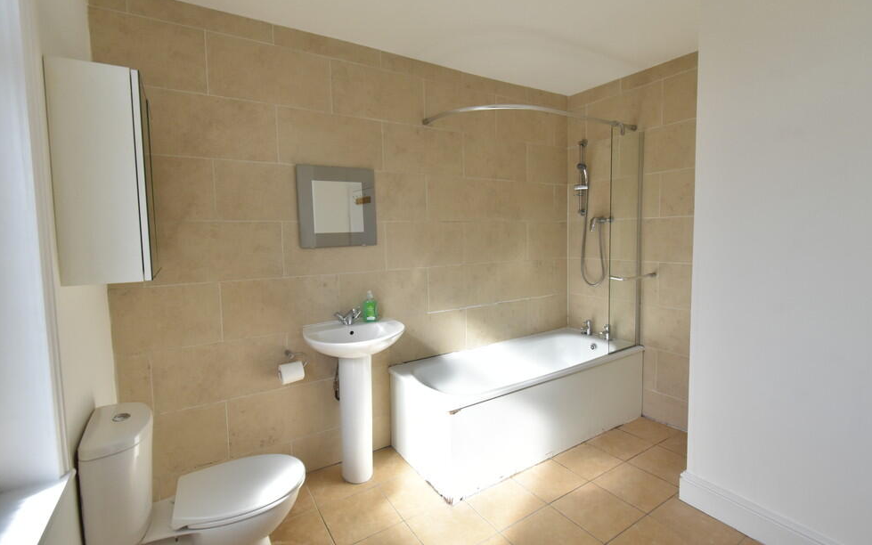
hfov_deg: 97.8
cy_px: 251
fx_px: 380
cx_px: 438
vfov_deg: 71.1
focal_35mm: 16
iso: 500
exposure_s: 1/320
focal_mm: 10
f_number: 9
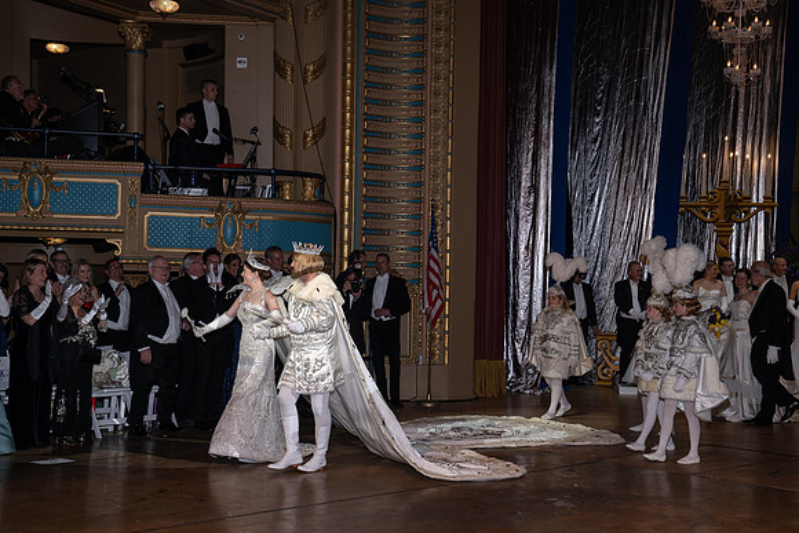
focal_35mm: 56
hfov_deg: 35.6
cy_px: 266
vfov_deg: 24.2
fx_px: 1243
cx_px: 400
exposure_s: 1/200
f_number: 5.6
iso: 320
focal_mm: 56
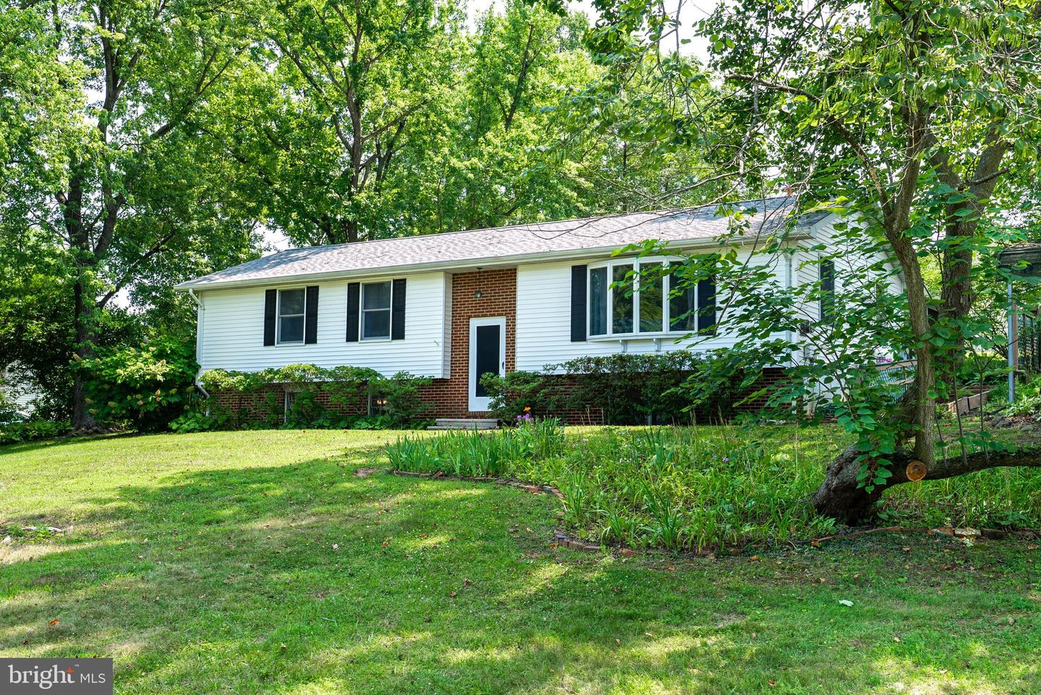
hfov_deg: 47.4
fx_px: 1186
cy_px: 348
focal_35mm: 41
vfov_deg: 32.7
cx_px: 520
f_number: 9
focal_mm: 41
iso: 250
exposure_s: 1/100
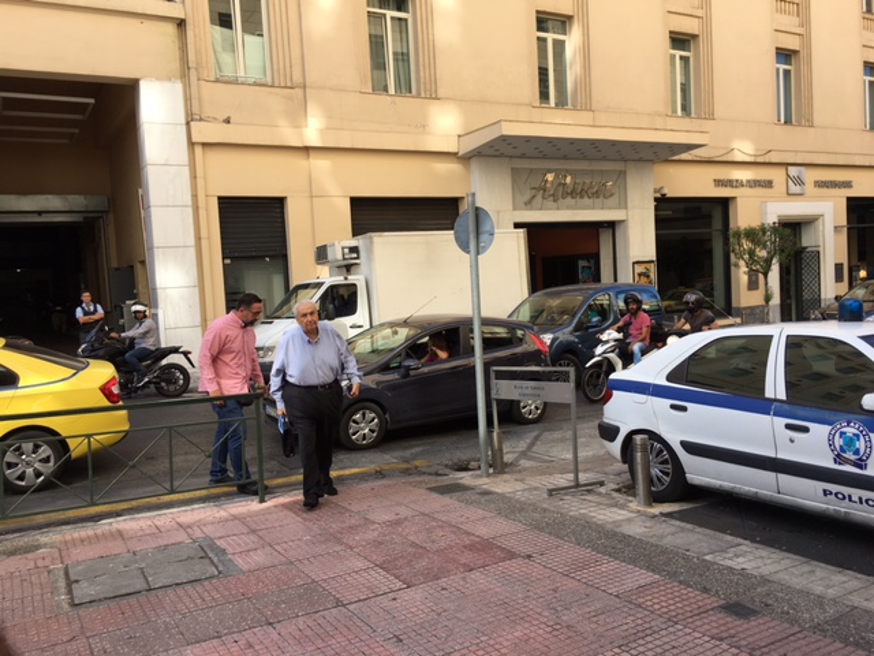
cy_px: 328
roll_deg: +4.3
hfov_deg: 61.7
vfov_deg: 48.2
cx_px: 437
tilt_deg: -2.7
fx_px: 732
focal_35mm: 29
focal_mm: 4.15
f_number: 2.2
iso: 25
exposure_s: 1/336
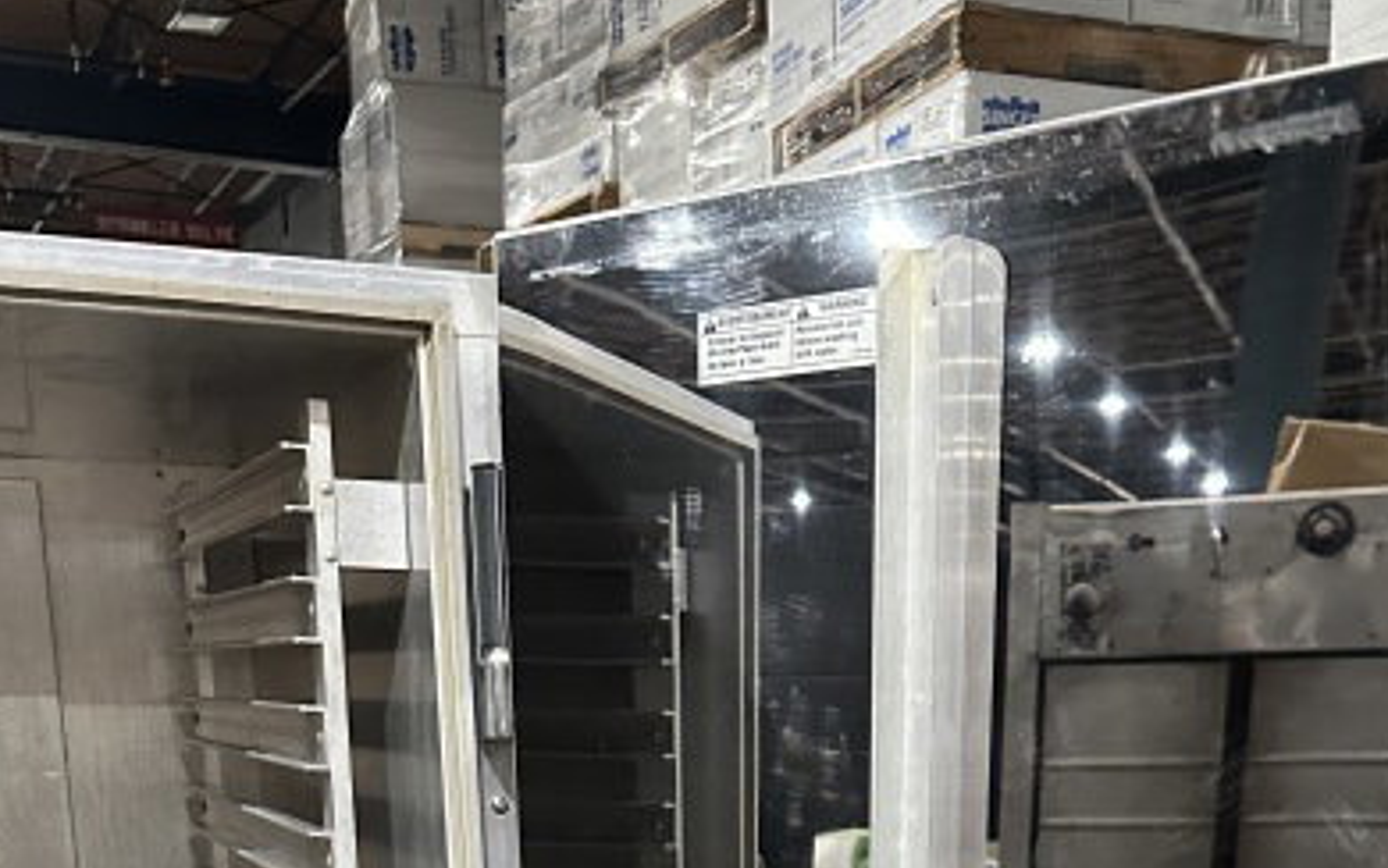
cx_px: 843
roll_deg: +0.4
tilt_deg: -13.7
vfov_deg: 20.2
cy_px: 1382
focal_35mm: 53
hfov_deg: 38.0
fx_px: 2005
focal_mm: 6.86
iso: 800
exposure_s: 1/60
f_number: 1.78
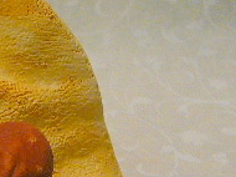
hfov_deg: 15.7
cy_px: 181
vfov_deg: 12.4
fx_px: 803
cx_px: -94
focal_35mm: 118
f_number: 2.8
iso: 200
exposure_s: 1/50
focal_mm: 5.2
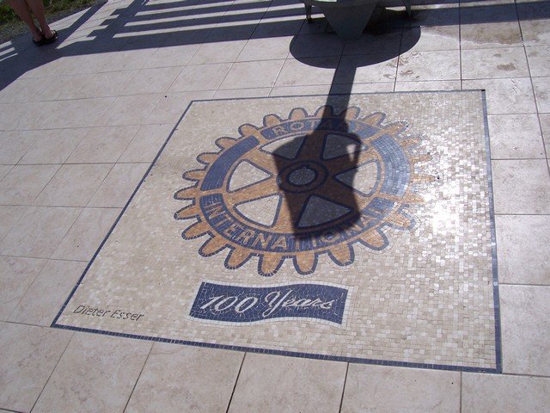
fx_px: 540
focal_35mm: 34
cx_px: 275
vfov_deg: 41.8
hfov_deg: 54.0
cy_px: 206
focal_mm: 5.6
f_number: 5.6
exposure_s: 1/1500
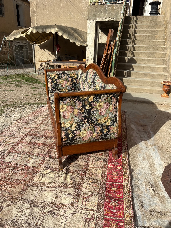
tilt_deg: -20.7
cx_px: 86
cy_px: 114
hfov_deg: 53.1
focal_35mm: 26
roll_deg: -2.6
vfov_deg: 67.3
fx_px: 171
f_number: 1.6
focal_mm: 5.96
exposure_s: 1/3623
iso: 50
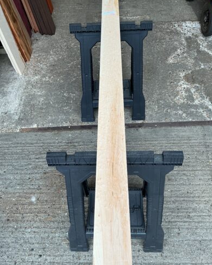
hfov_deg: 47.1
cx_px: 108
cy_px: 132
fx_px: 243
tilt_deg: -51.6
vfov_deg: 57.2
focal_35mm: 31
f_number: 1.8
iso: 32
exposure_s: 1/100
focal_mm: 3
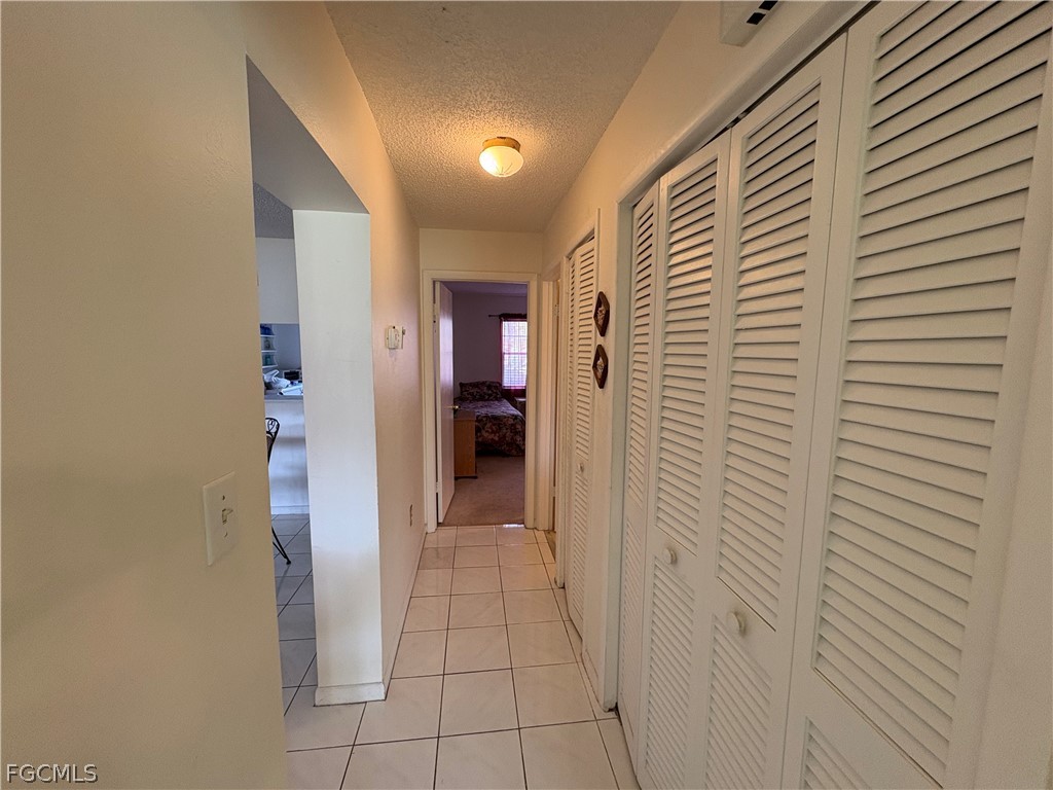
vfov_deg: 85.7
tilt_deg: -5.6
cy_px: 395
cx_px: 526
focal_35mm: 14
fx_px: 426
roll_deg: -0.2
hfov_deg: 102.1
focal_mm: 2.22
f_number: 2.2
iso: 200
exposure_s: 1/120
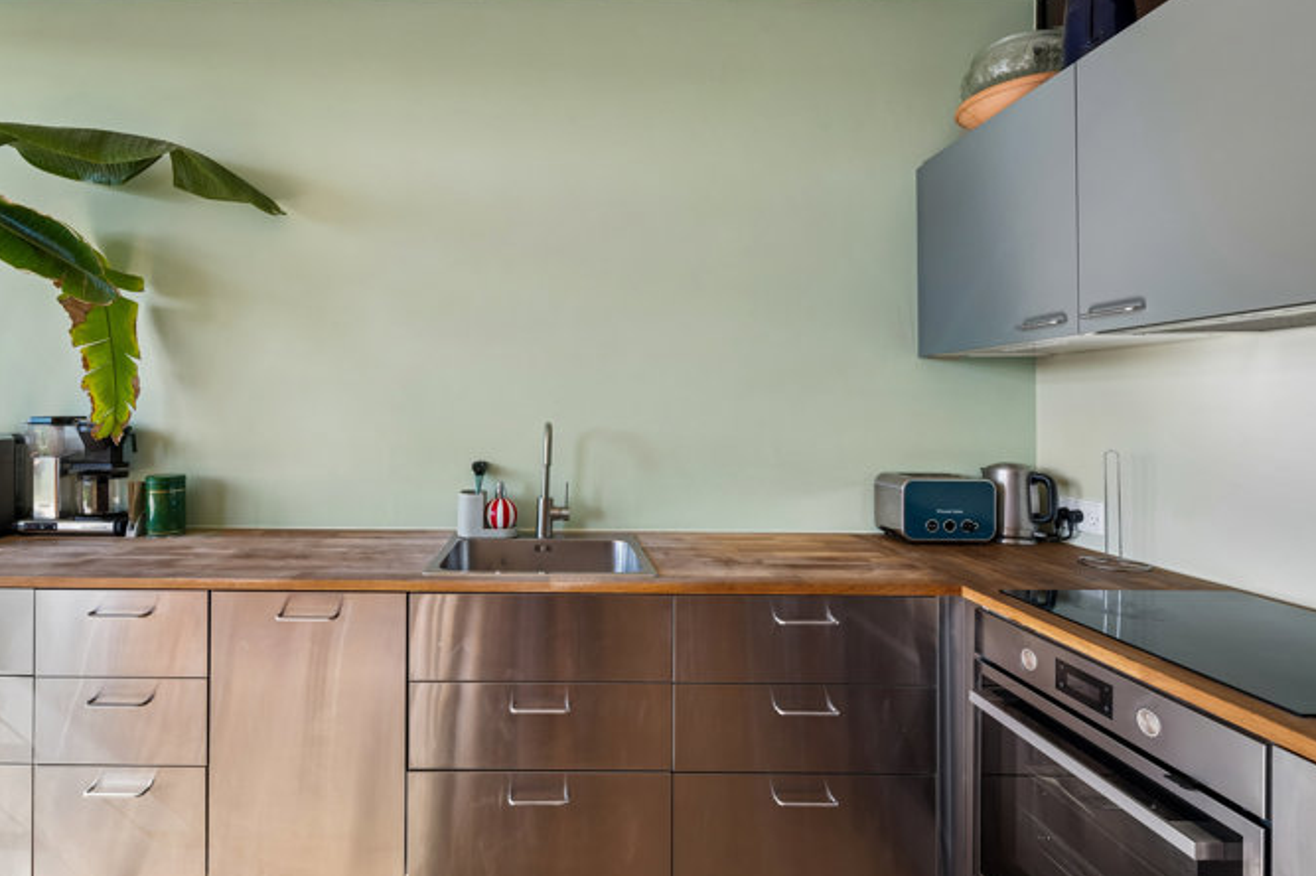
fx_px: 658
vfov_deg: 67.2
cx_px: 548
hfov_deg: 89.2
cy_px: 405
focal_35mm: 18
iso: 160
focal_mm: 15
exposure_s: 1/25
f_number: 9
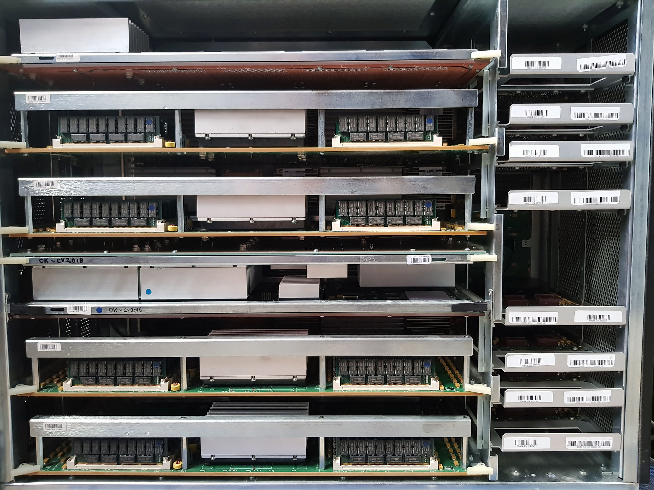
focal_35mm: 26
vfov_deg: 53.1
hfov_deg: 67.3
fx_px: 491
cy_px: 245
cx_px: 327
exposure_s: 1/15
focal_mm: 4.2
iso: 200
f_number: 1.7
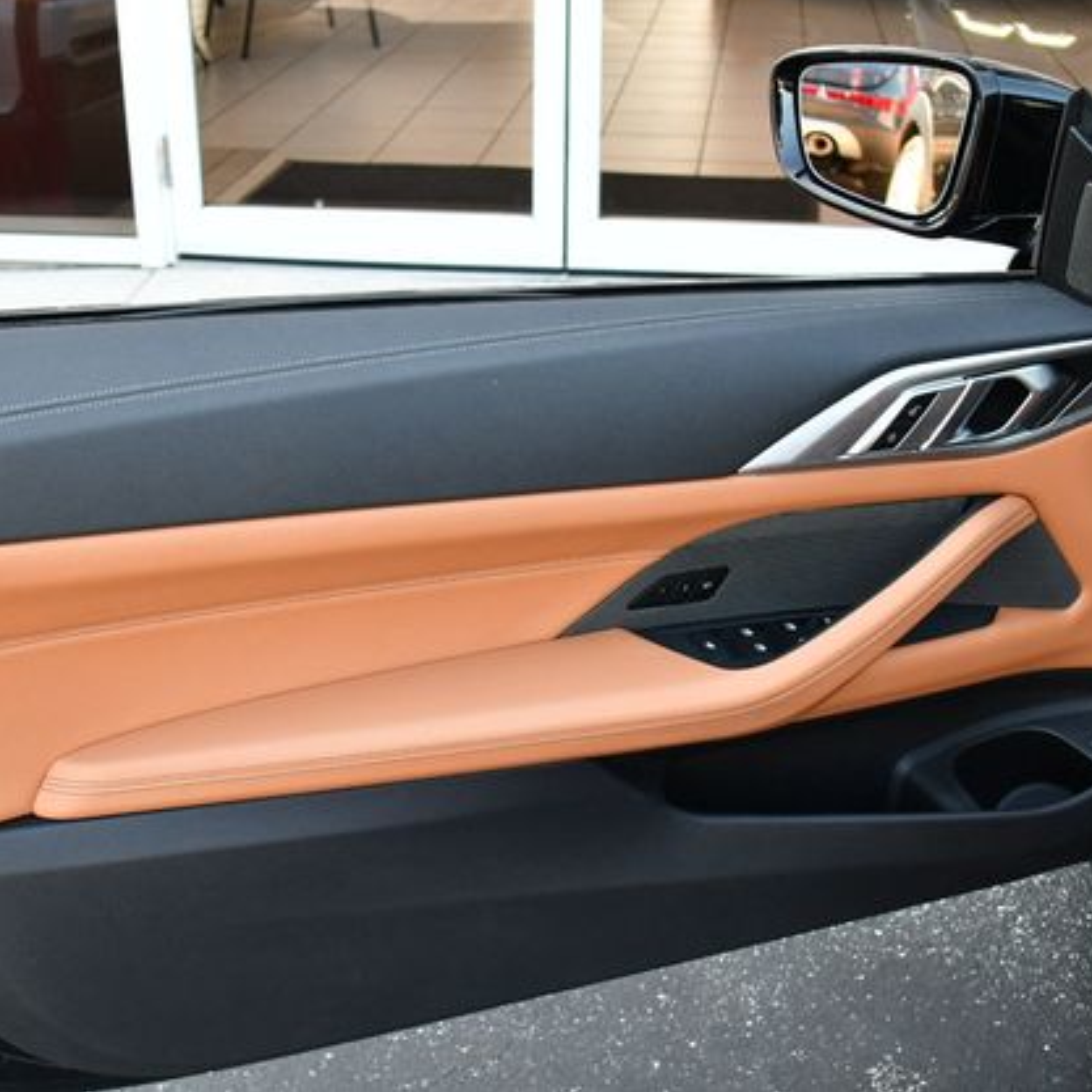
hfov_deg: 36.0
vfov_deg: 36.1
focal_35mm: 47
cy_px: 534
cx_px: 456
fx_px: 1677
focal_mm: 18
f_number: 3.5
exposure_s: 1/250
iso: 450
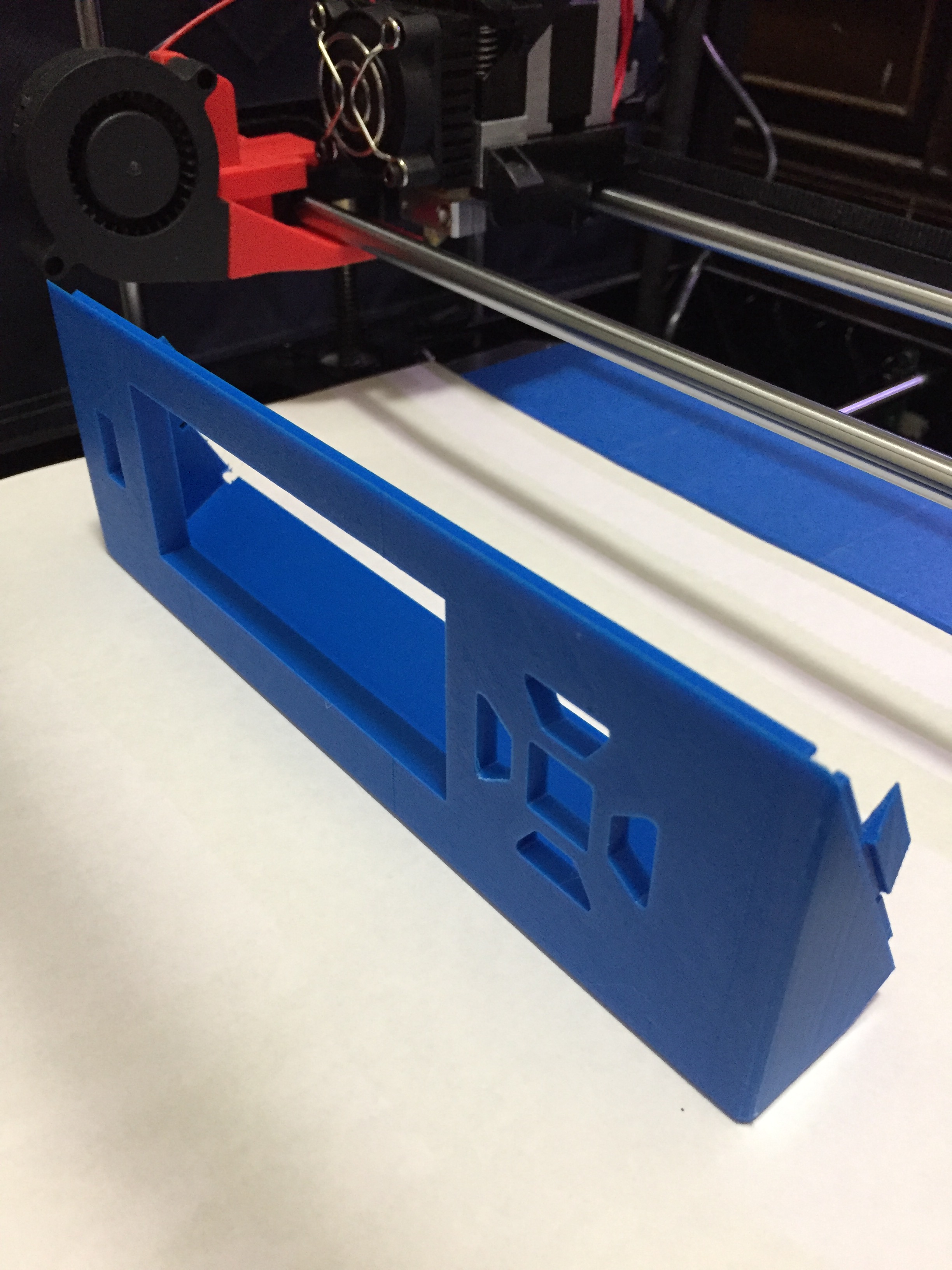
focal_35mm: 29
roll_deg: -0.9
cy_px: 635
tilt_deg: -35.5
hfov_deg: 48.2
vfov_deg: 61.7
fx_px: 1063
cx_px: 476
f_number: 2.2
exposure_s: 1/15
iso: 250
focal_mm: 4.15
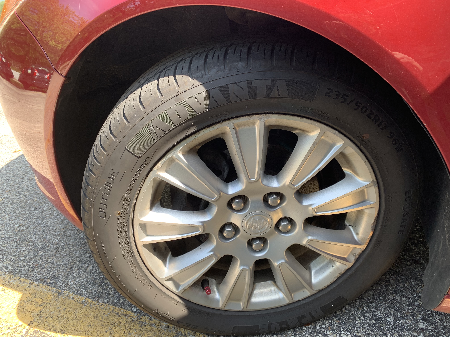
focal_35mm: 26
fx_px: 338
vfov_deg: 53.1
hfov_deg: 67.3
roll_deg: +6.0
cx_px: 225
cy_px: 168
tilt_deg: -25.9
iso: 25
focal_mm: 4.25
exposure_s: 1/129
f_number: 1.8
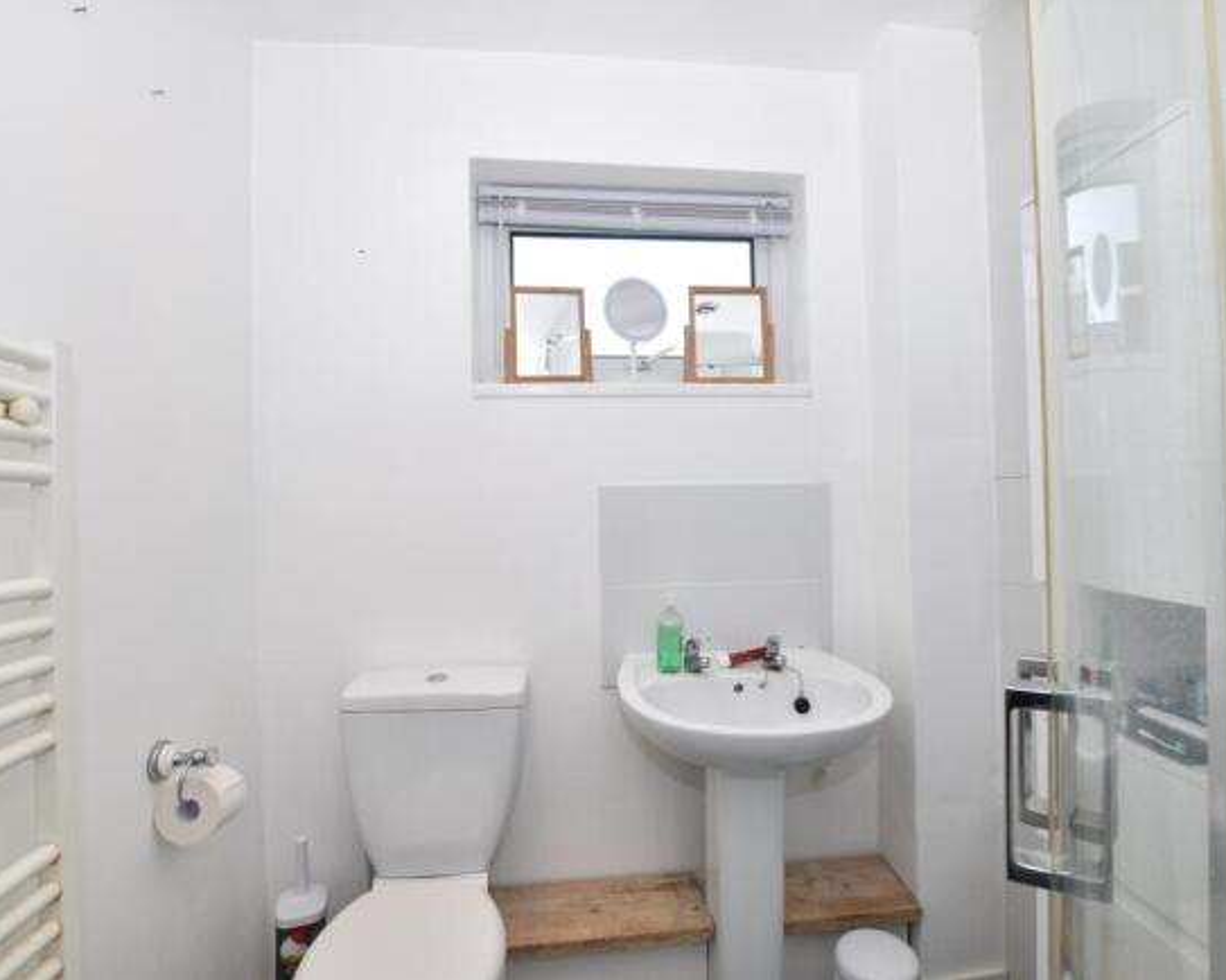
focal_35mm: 17
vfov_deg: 76.9
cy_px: 489
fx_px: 617
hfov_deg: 89.7
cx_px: 622
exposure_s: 1/20
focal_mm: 10
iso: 100
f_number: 8
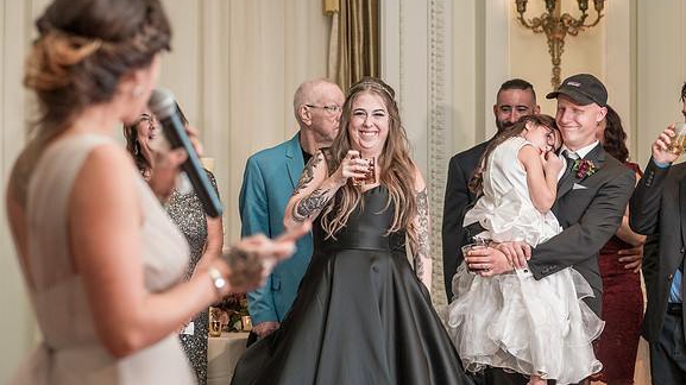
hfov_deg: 20.6
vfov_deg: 11.6
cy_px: 216
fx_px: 1891
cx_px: 340
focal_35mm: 104
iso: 2000
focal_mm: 90
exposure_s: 1/200
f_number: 4
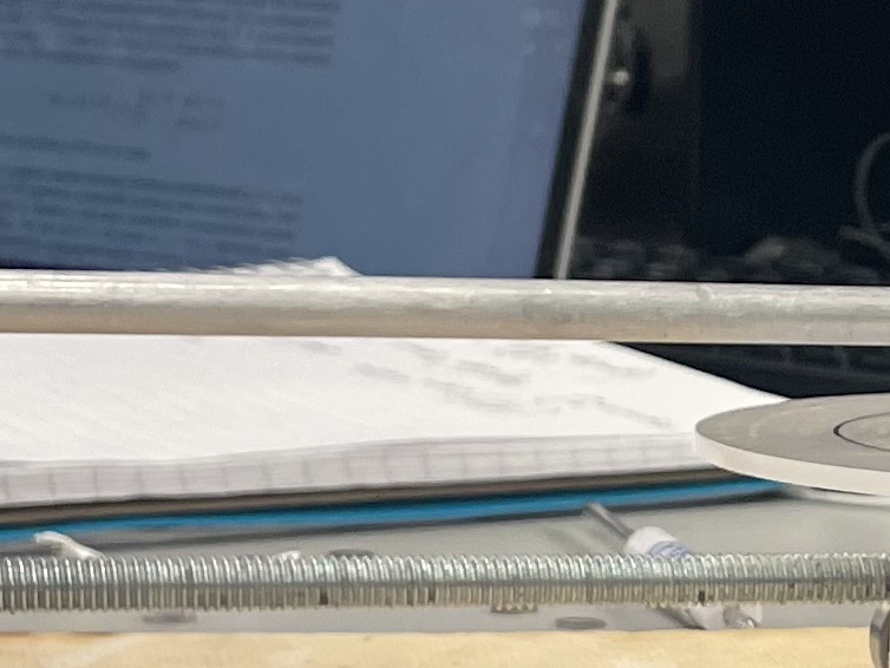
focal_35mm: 139
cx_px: 1368
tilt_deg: -8.1
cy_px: 544
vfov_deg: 10.6
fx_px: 3575
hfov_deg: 13.3
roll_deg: -3.1
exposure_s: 1/100
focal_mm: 4.2
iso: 125
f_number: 1.6
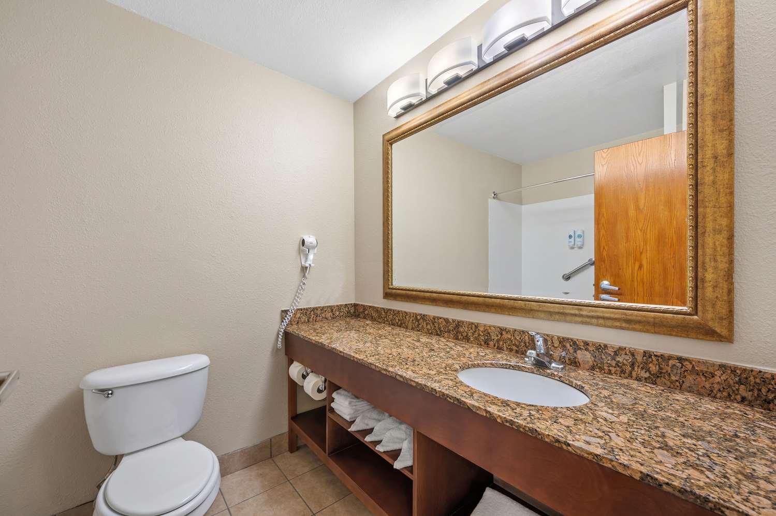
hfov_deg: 104.3
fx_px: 302
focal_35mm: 14
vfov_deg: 81.1
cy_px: 258
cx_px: 388
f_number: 8
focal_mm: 14
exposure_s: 1
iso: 320
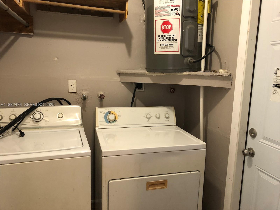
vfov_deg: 49.7
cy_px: 105
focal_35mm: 28
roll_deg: -1.4
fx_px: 226
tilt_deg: -9.7
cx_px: 140
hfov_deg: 63.4
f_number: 1.8
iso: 100
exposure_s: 1/12
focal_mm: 3.99
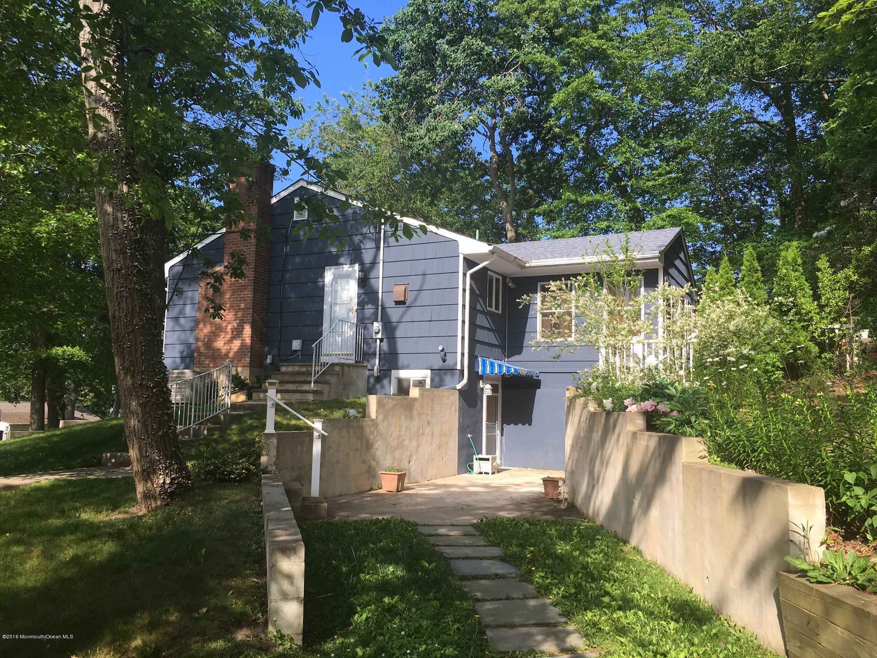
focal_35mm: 29
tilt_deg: +7.3
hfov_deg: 61.7
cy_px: 329
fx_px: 735
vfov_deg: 48.2
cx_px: 438
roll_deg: -2.7
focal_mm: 4.15
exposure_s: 1/605
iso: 25
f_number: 2.2
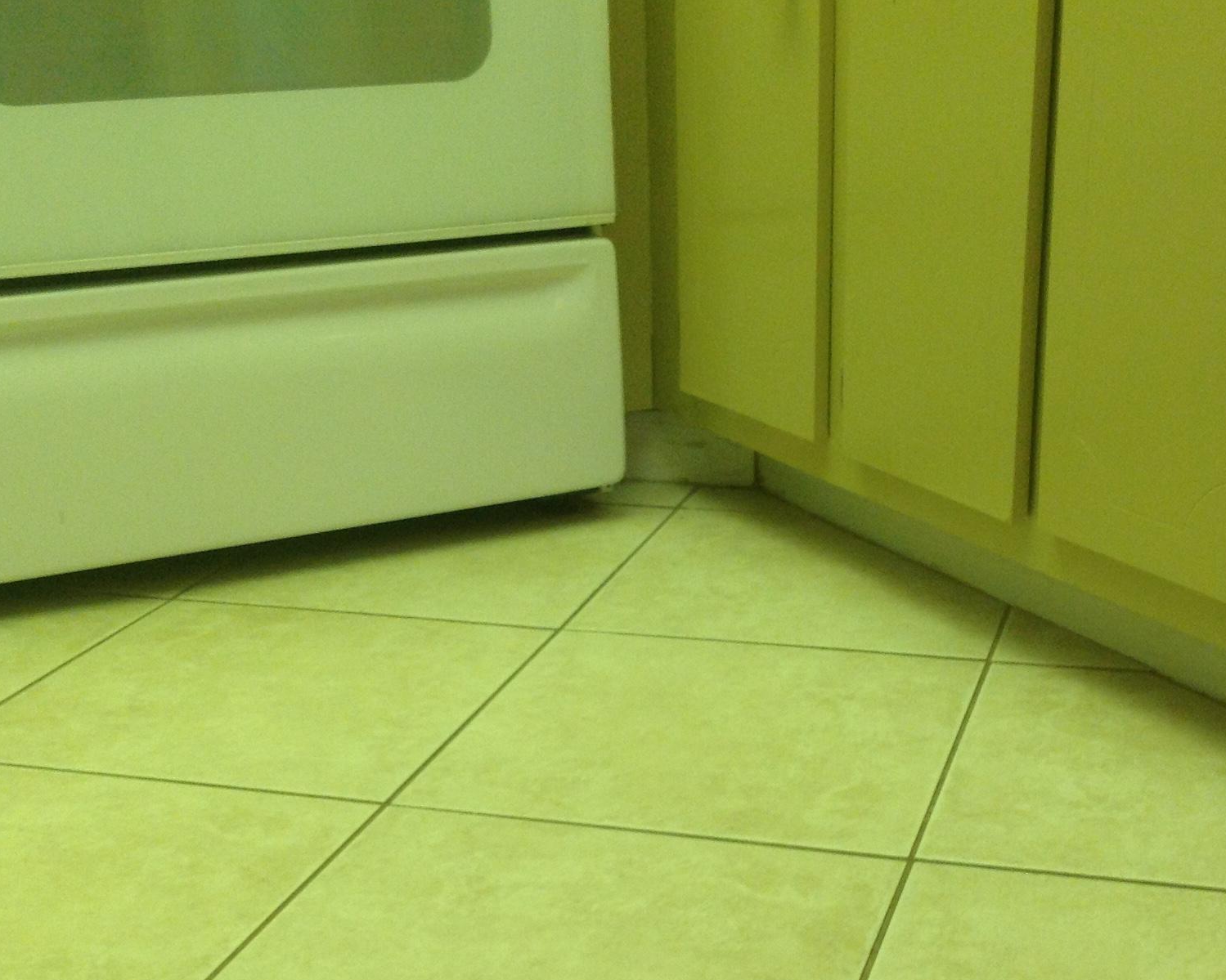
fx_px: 2141
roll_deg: +0.3
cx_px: 715
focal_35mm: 59
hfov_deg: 31.9
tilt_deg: -21.1
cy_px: 672
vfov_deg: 25.6
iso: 80
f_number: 2.4
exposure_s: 1/15
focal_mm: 4.28
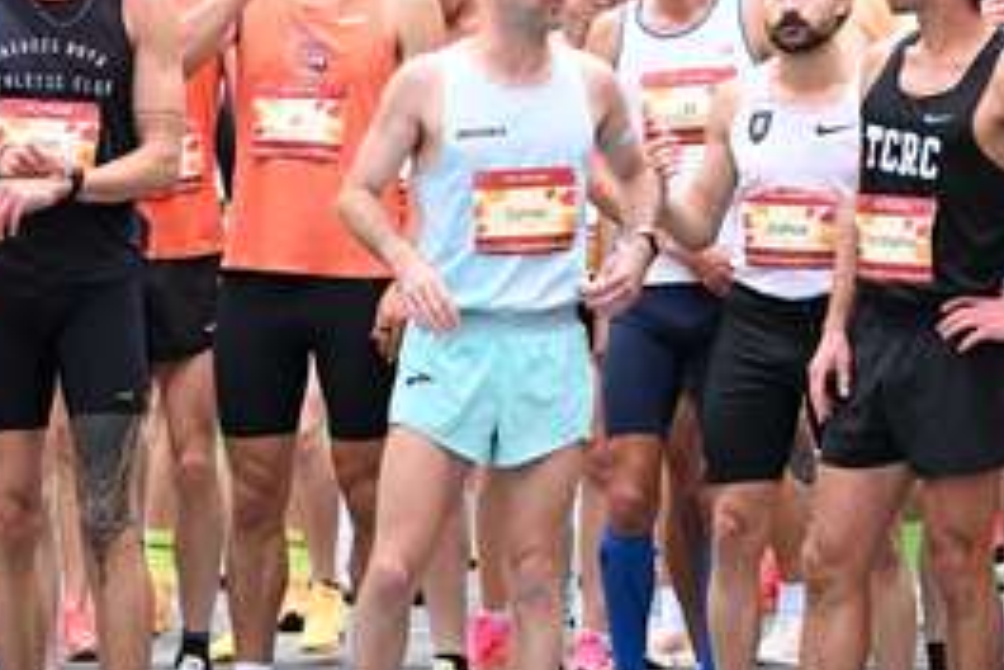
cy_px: -10
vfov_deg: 5.5
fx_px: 6972
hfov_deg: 8.2
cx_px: 441
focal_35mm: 250
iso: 2000
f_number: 4
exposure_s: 1/500
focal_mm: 120
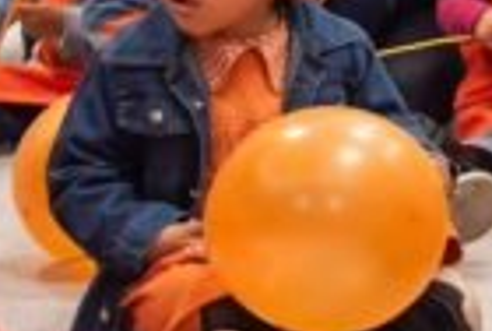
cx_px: 611
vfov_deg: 7.6
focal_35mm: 175
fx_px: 2397
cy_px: -294
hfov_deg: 11.5
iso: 1250
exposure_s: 1/320
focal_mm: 24
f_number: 4
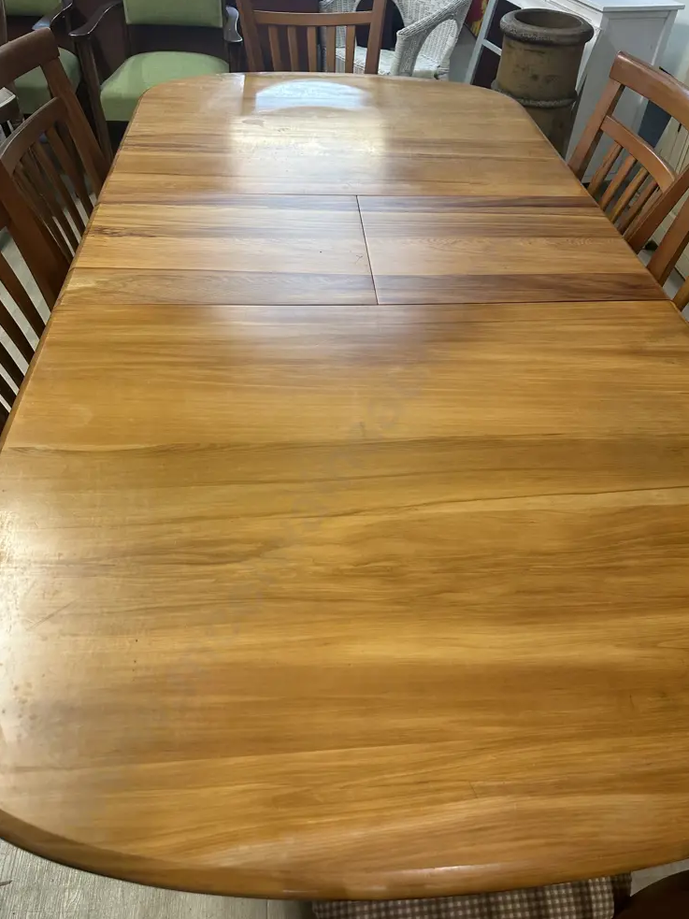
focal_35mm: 25
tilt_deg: -43.8
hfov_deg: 54.9
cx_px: 356
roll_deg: -4.2
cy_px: 448
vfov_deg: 69.4
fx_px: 664
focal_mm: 6.86
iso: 160
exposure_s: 1/100
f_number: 1.78
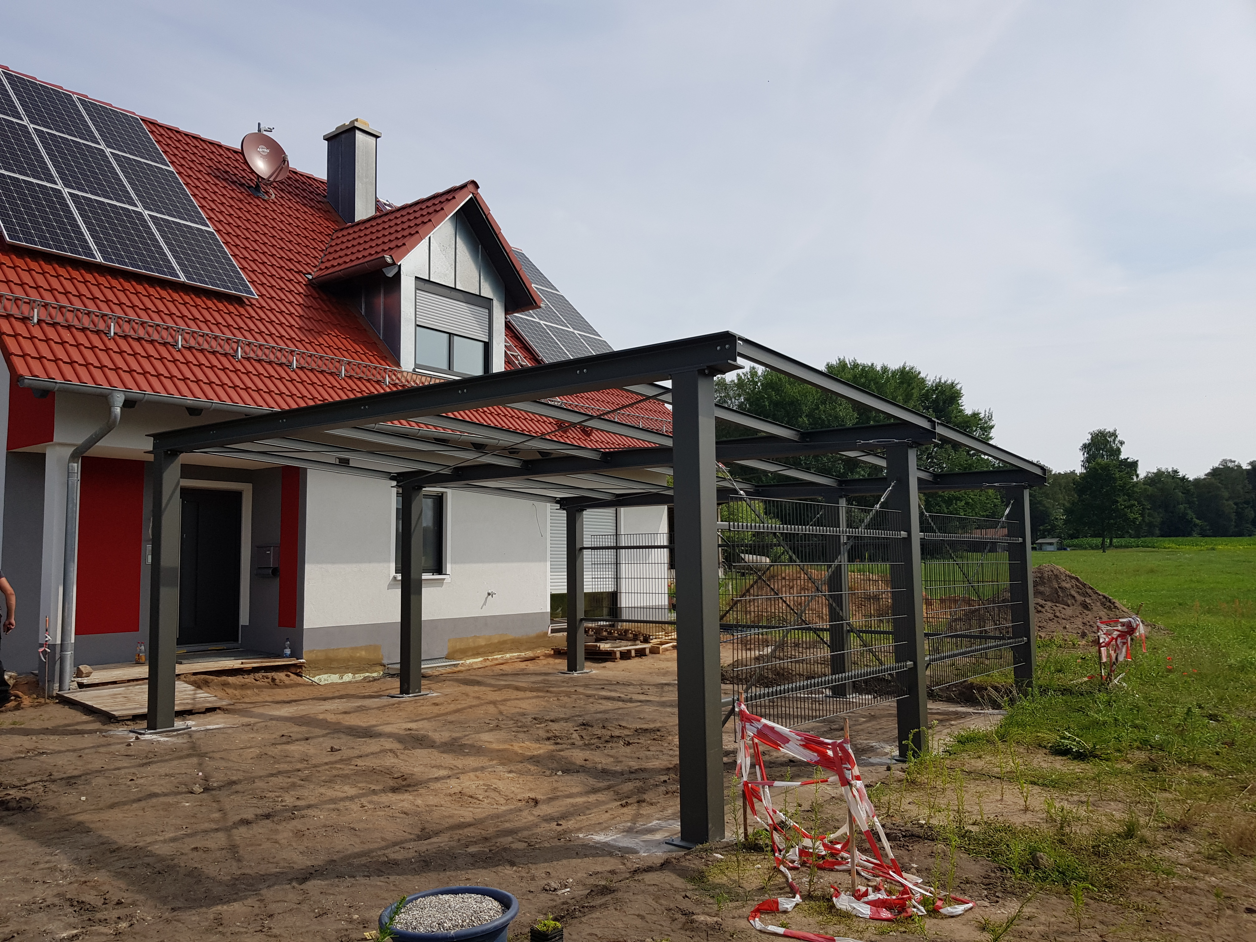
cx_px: 628
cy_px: 471
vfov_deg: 53.1
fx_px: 943
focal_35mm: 26
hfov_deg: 67.3
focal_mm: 4.2
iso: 40
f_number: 1.7
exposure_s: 1/2664
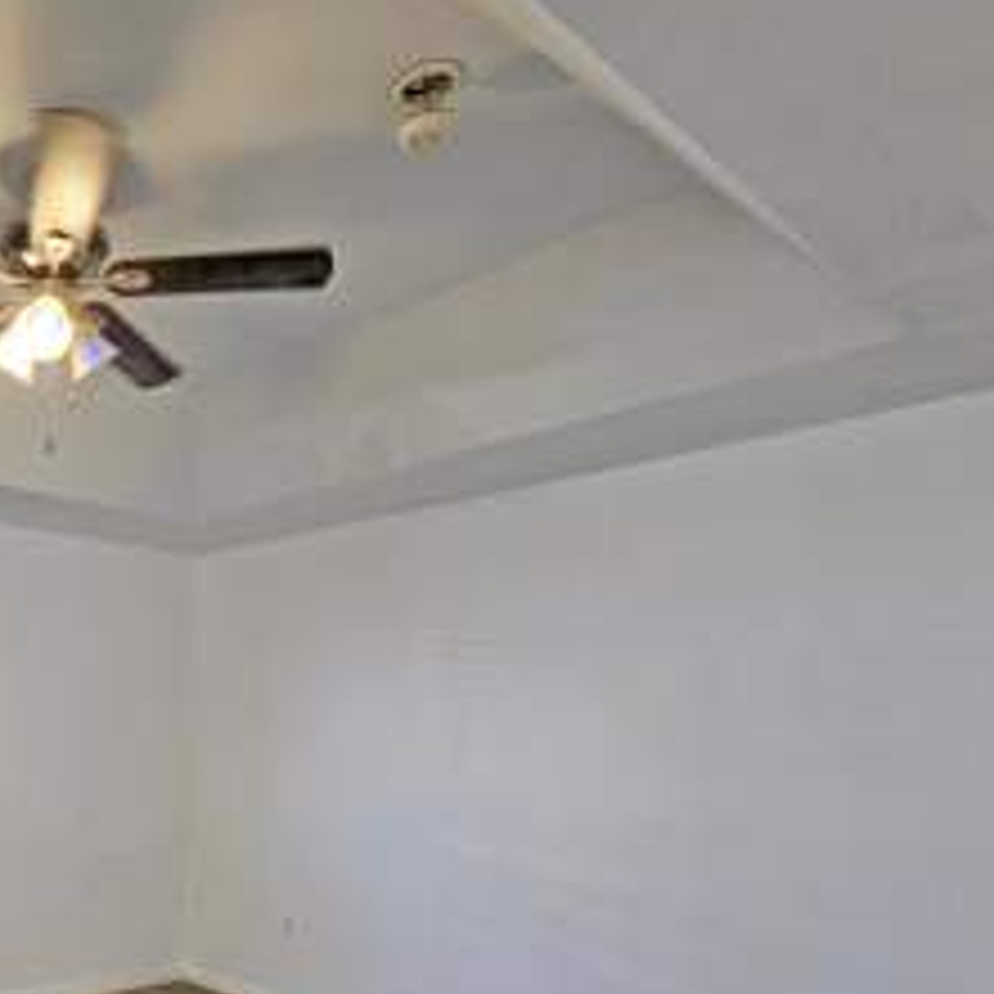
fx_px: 812
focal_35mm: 25
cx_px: 27
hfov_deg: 51.9
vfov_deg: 59.3
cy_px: 756
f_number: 2.2
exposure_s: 1/77.4
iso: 160
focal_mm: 2.2
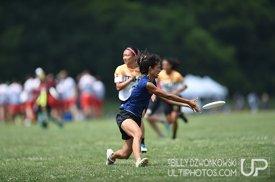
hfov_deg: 5.2
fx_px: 3051
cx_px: 138
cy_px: 91
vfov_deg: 3.4
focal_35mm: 400
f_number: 2.8
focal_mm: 400
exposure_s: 1/1600
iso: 100
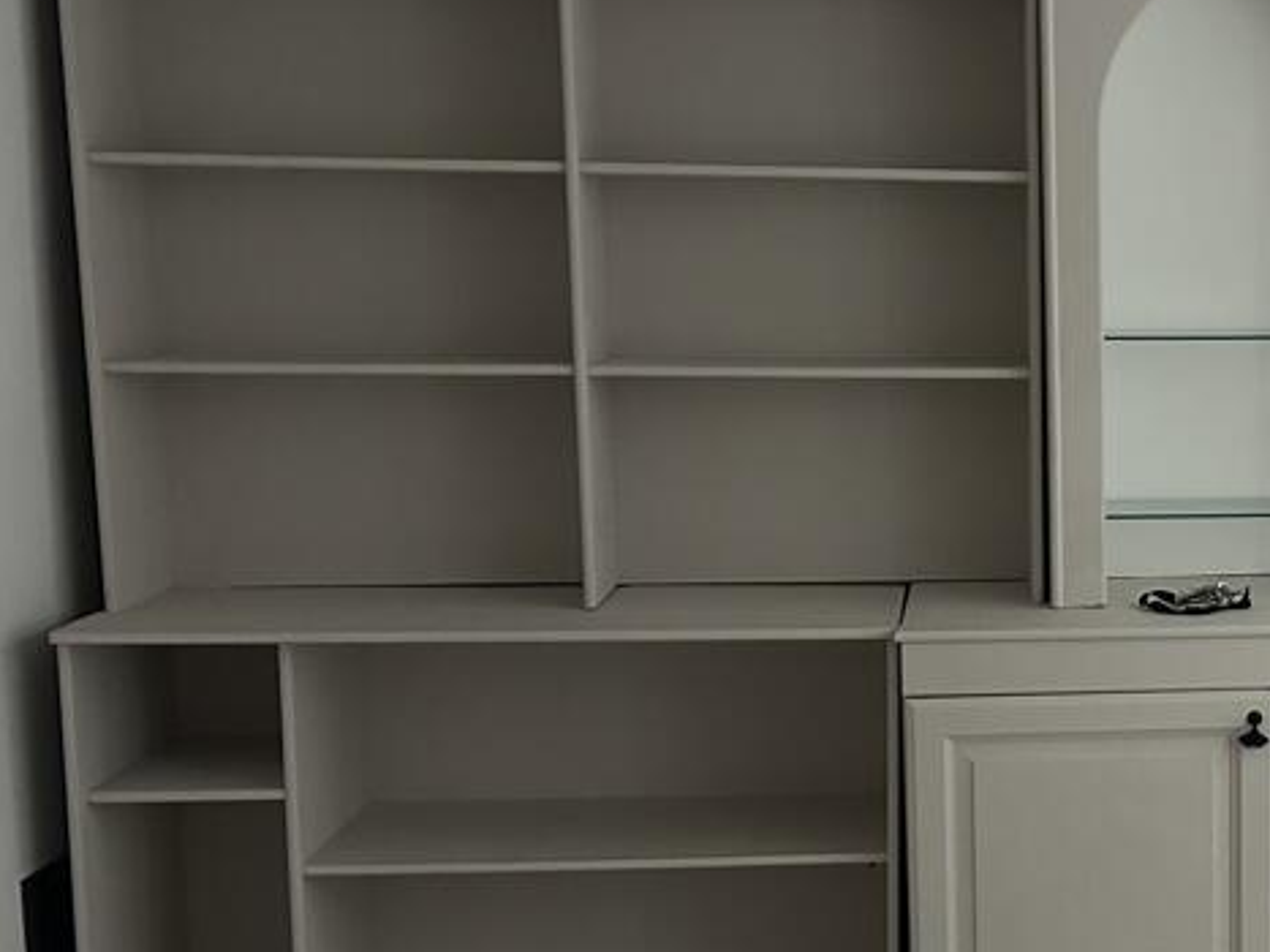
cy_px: 566
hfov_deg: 31.7
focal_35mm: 57
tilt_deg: -8.4
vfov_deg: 25.6
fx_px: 2091
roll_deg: -0.6
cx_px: 1210
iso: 500
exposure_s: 1/40
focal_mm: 5.7
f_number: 1.5
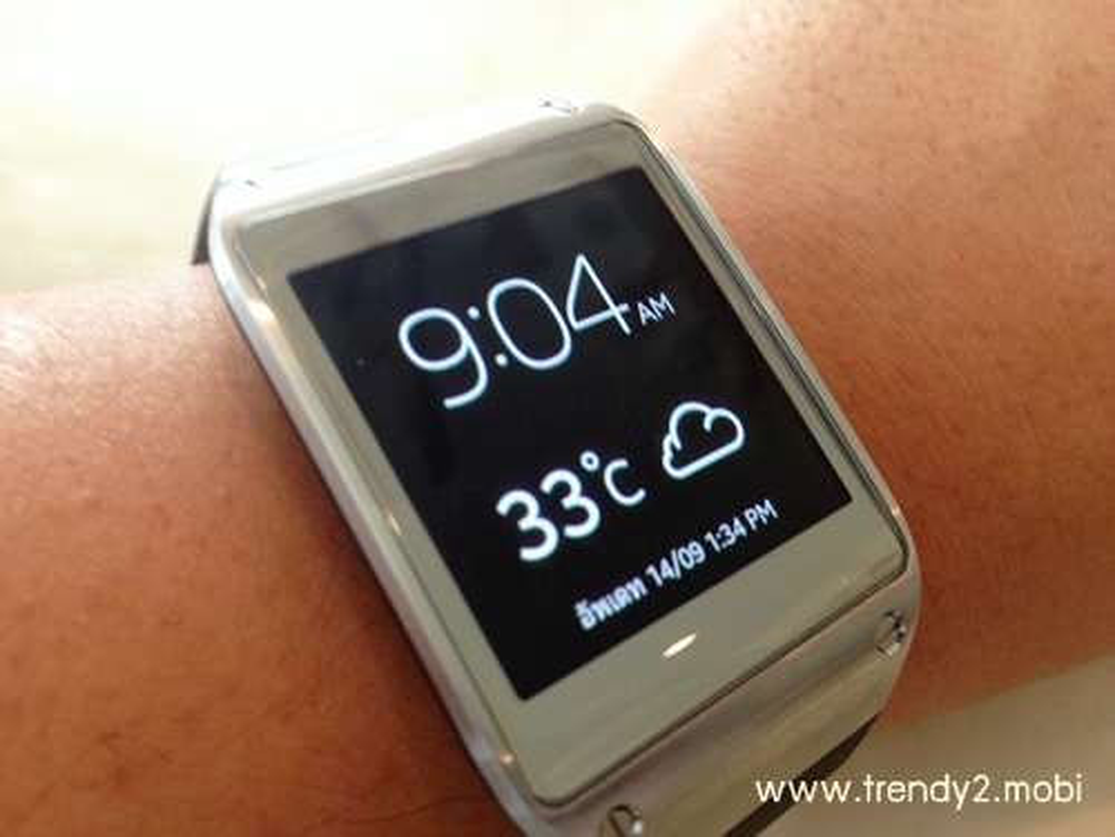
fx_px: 1063
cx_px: 558
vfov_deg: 42.9
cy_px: 418
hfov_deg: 55.4
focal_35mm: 33
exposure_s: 1/20
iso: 125
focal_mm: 4.13
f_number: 2.4
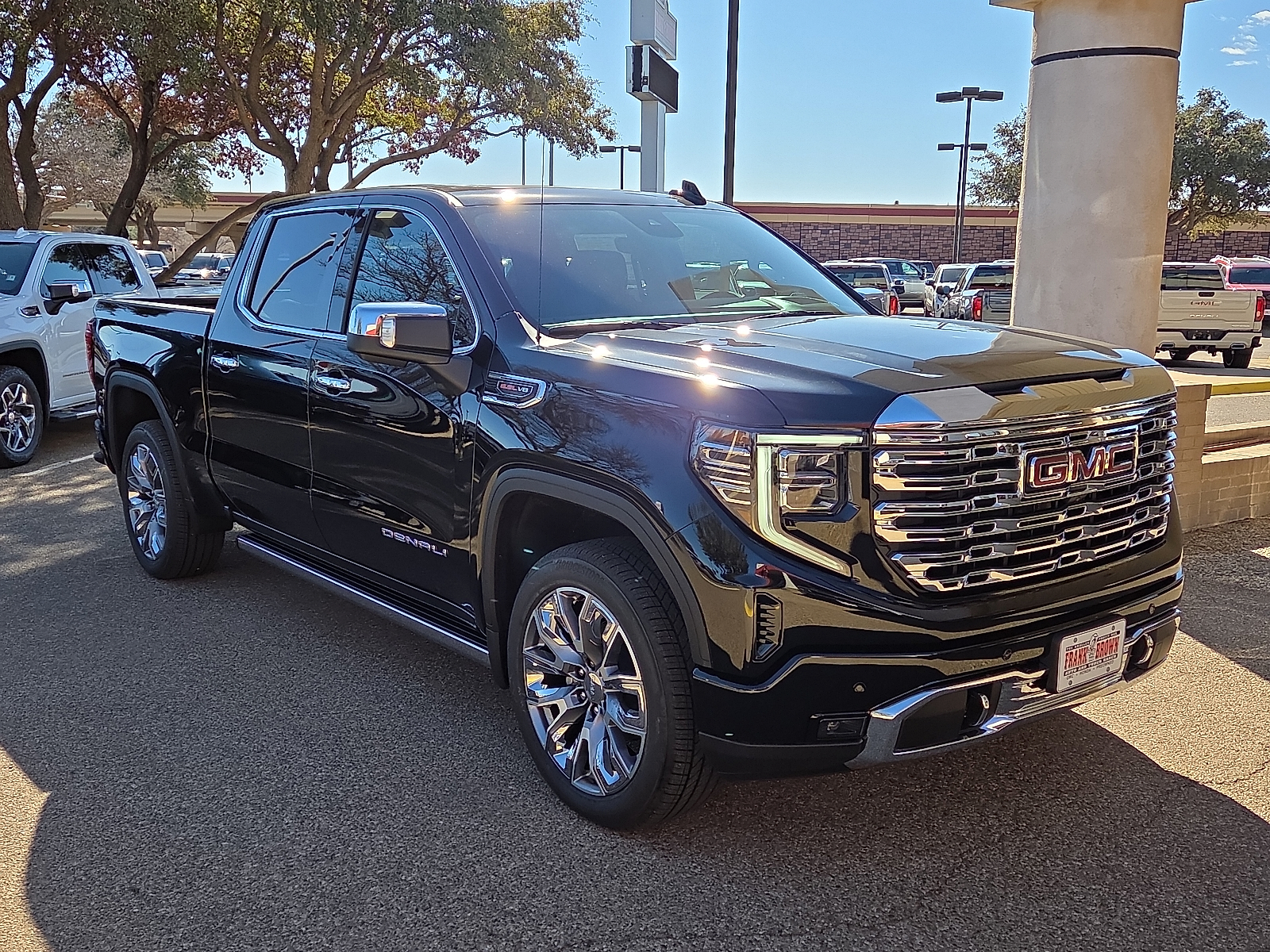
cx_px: 635
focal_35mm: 34
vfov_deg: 41.8
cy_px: 476
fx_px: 1247
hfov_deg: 54.0
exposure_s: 1/1667
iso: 25
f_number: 1.8
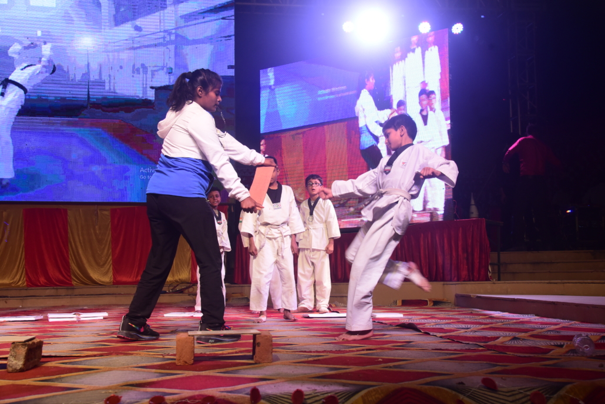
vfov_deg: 28.1
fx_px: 807
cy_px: 202
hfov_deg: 41.1
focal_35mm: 48
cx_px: 302
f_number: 5.6
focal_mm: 48
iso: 1600
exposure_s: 1/200
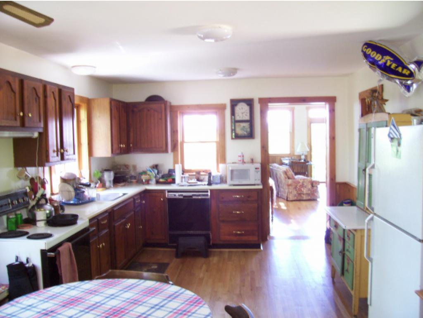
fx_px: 416
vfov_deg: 41.8
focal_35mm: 34
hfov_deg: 53.9
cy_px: 159
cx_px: 212
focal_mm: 5.6
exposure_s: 1/10.5
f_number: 2.7
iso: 160
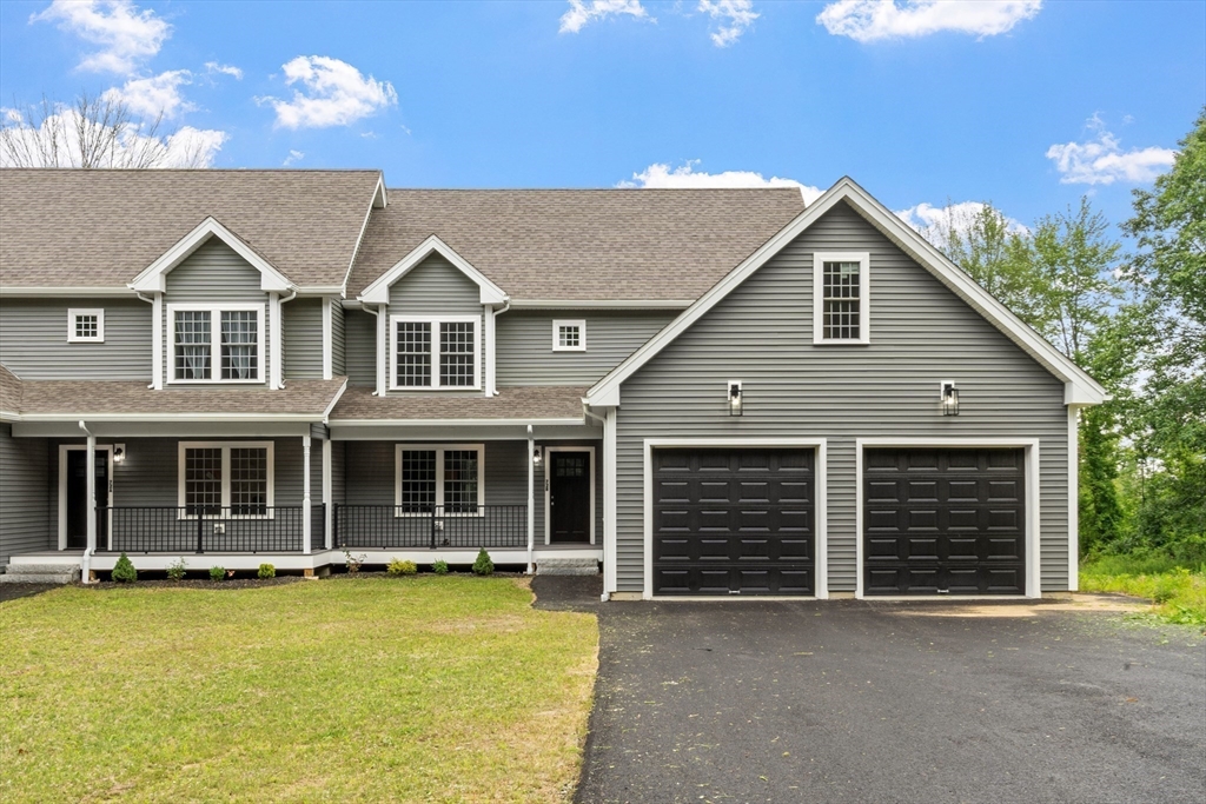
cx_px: 603
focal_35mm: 33
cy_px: 402
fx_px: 1106
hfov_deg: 57.2
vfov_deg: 40.0
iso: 100
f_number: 20
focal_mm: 22
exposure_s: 1/4
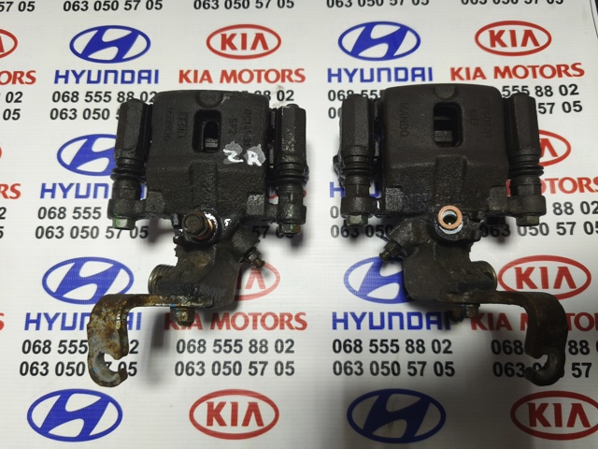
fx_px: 397
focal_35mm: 23
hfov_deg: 73.9
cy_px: 224
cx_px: 299
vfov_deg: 58.9
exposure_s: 1/45
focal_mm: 5.35
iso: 320
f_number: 1.7
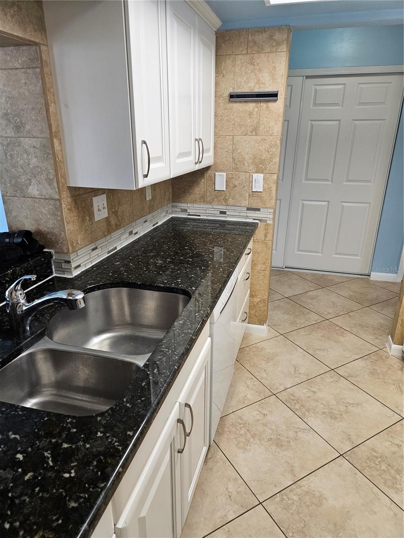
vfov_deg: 73.9
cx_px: 202
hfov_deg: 58.9
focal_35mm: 23
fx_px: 358
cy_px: 269
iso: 320
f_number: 1.8
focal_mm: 5.4
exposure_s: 1/359
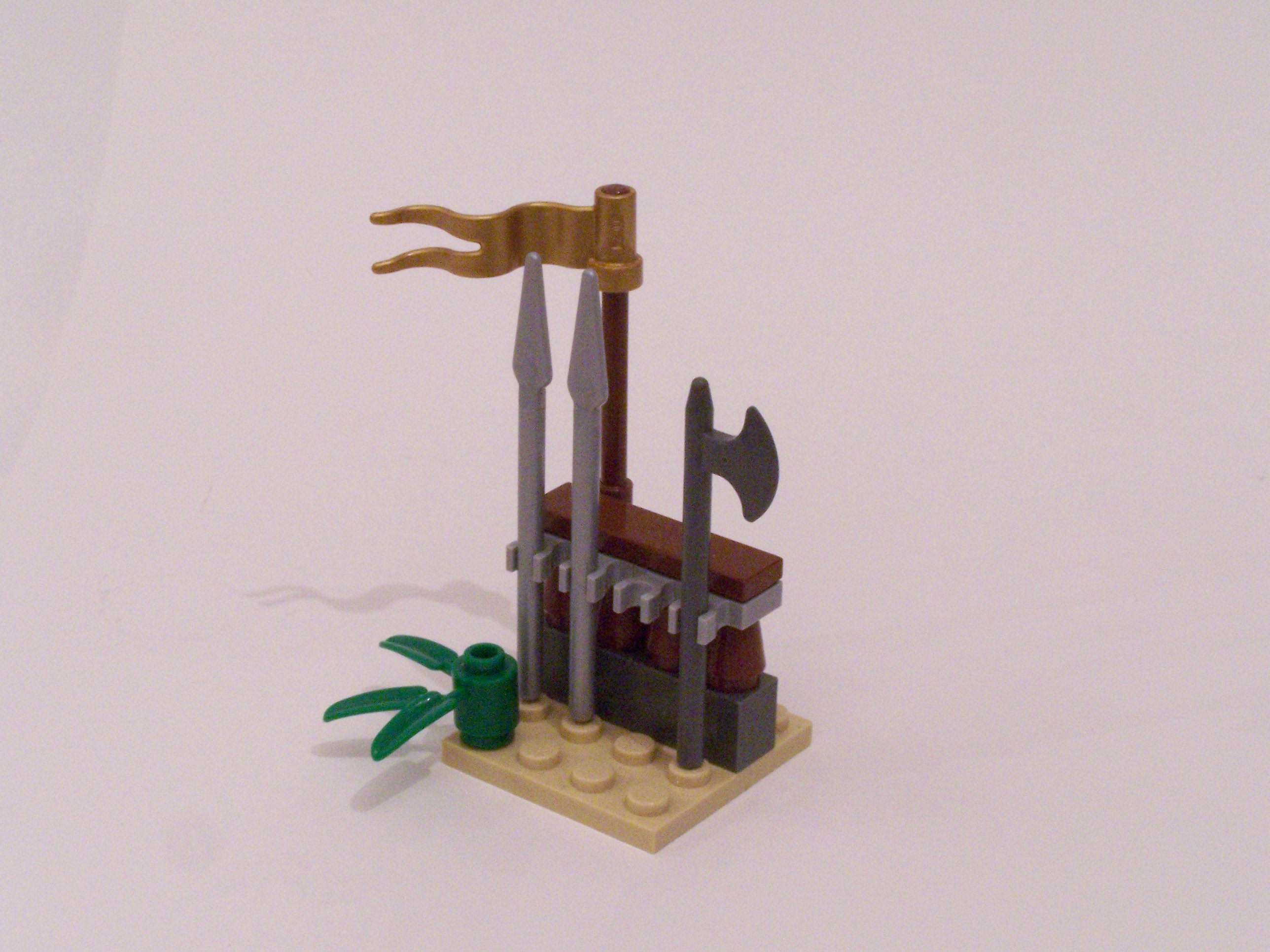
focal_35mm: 82
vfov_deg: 18.0
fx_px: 3008
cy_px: 476
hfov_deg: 23.8
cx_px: 635
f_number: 8
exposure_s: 1/4
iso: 400
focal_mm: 13.7
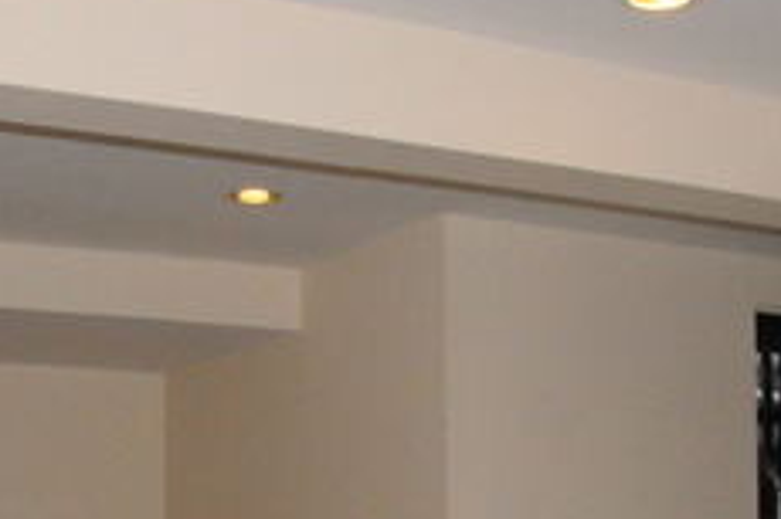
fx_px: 1626
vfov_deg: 17.4
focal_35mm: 75
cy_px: 616
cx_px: 404
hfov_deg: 27.0
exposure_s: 1/60
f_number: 22
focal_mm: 18
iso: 3200
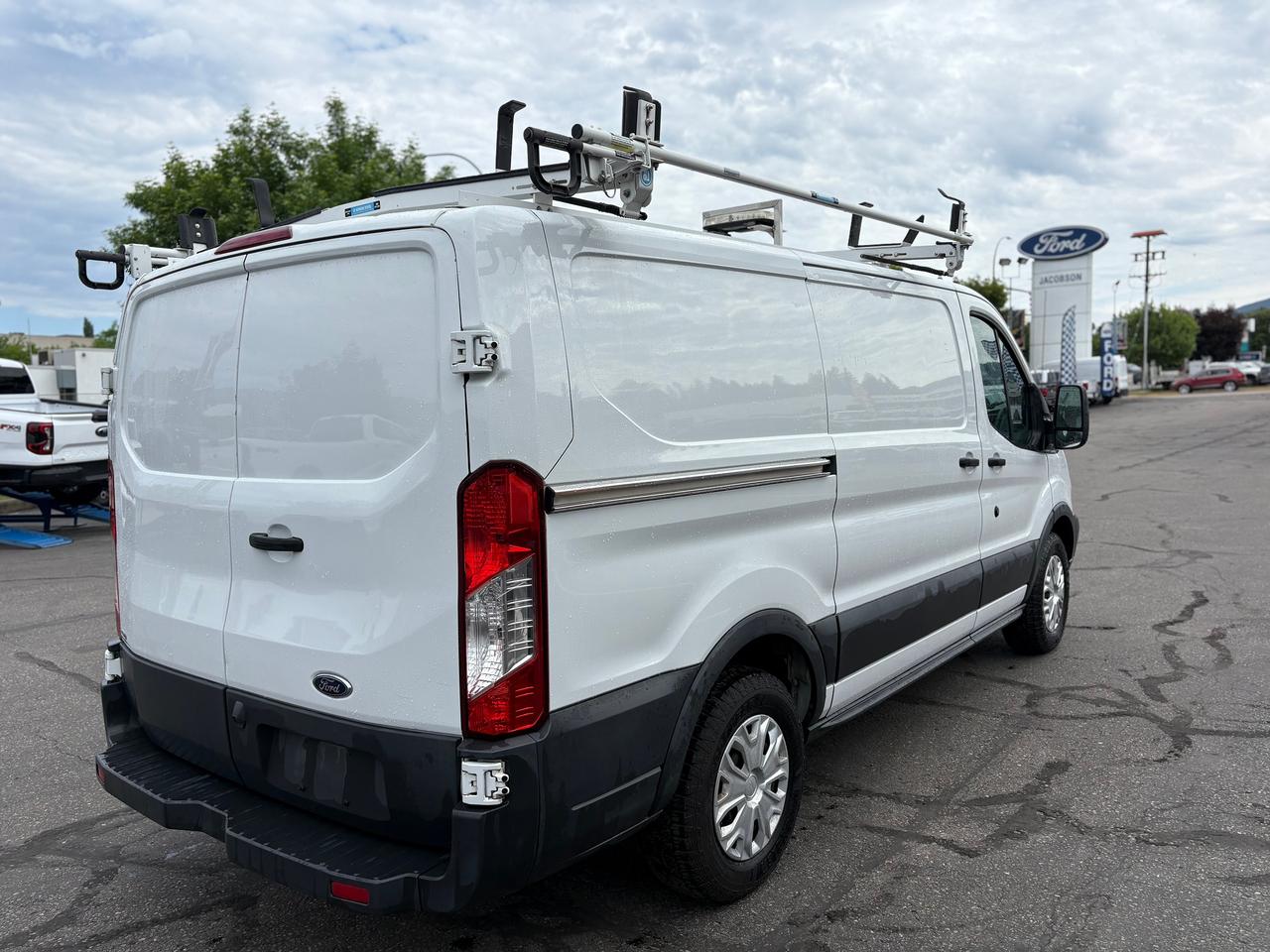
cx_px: 635
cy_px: 476
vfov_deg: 53.1
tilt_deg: -3.7
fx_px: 954
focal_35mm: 26
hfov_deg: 67.3
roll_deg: +0.4
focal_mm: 5.96
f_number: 1.6
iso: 50
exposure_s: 1/3831
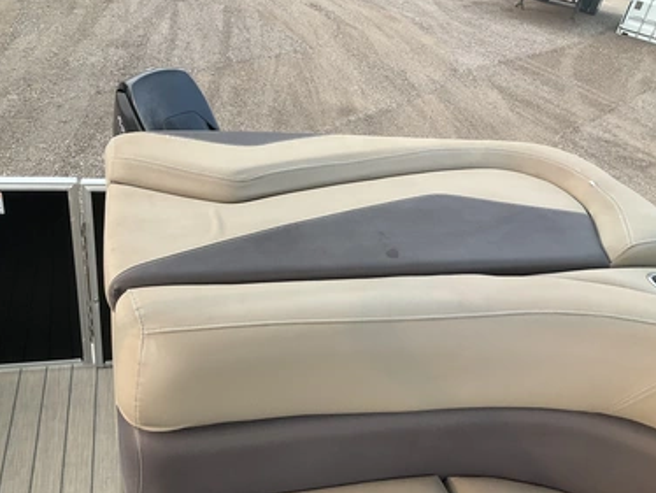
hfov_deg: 58.3
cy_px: 254
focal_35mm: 31
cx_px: 321
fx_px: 588
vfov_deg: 45.5
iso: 25
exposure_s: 1/264
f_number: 1.8
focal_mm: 3
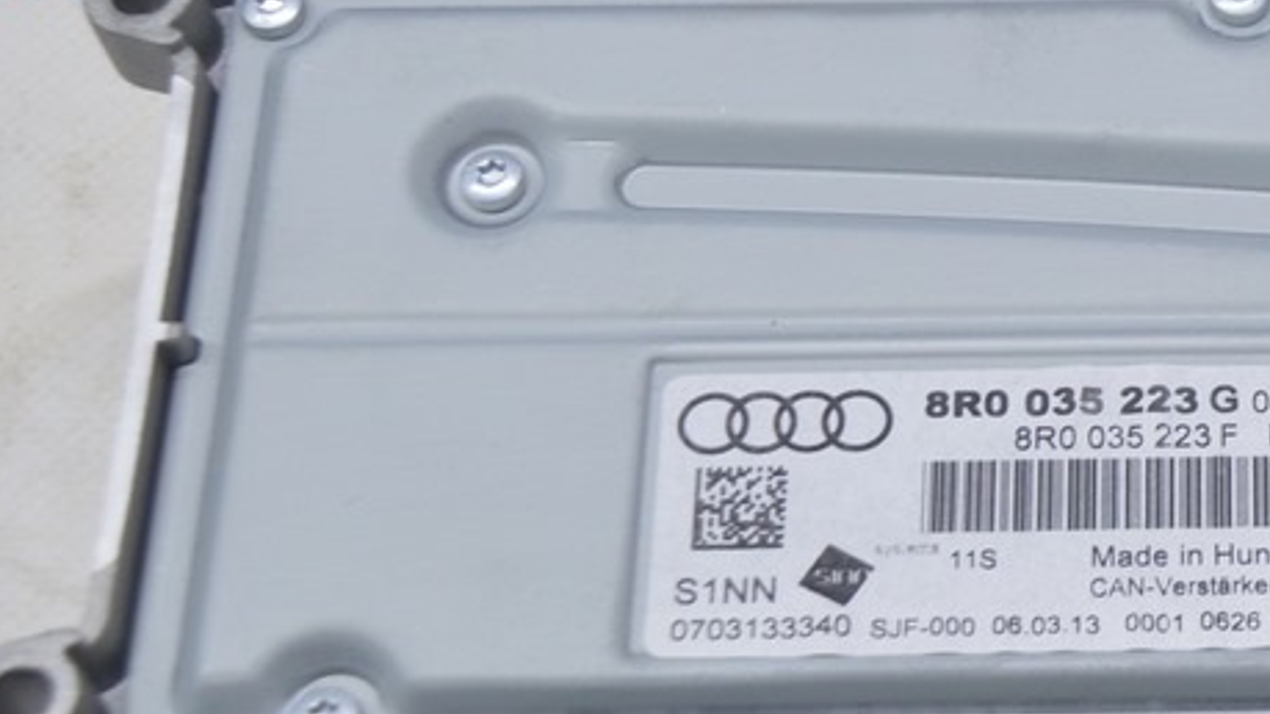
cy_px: 217
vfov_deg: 10.8
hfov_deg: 18.5
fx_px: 3771
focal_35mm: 112
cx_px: 1345
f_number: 5.6
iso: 400
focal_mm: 32
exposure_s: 1/25
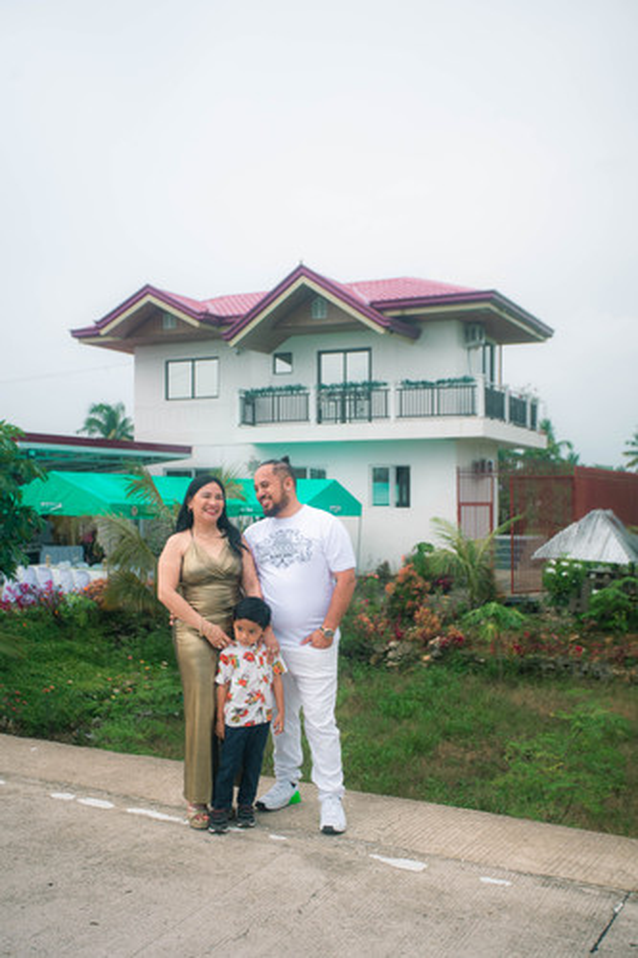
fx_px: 1064
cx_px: 319
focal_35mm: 40
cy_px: 479
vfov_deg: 48.5
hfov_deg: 33.4
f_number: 4
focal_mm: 40
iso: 640
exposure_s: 1/1000
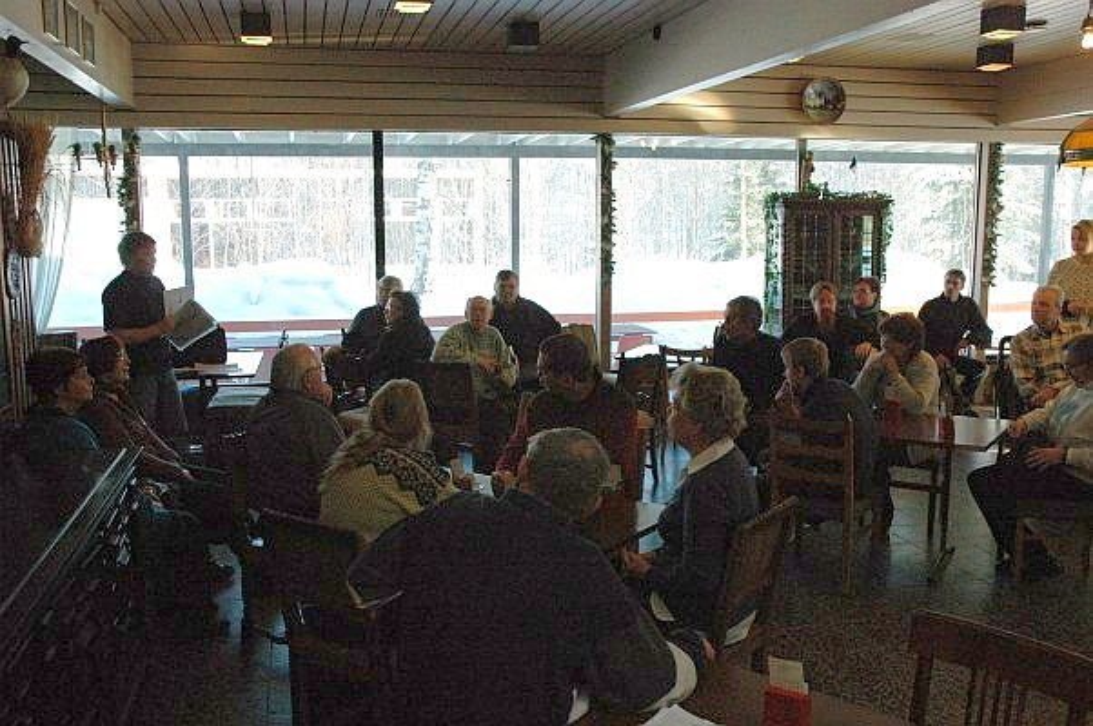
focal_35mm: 36
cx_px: 546
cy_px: 363
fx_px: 1092
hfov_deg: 53.2
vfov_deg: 36.8
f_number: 6.3
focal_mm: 24
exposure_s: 1/160
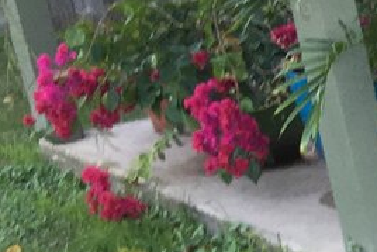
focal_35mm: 180
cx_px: 1117
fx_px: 1886
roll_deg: +0.5
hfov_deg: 9.2
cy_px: 617
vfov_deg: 7.2
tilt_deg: -26.0
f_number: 2.2
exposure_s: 1/60
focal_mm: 4.15
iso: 32
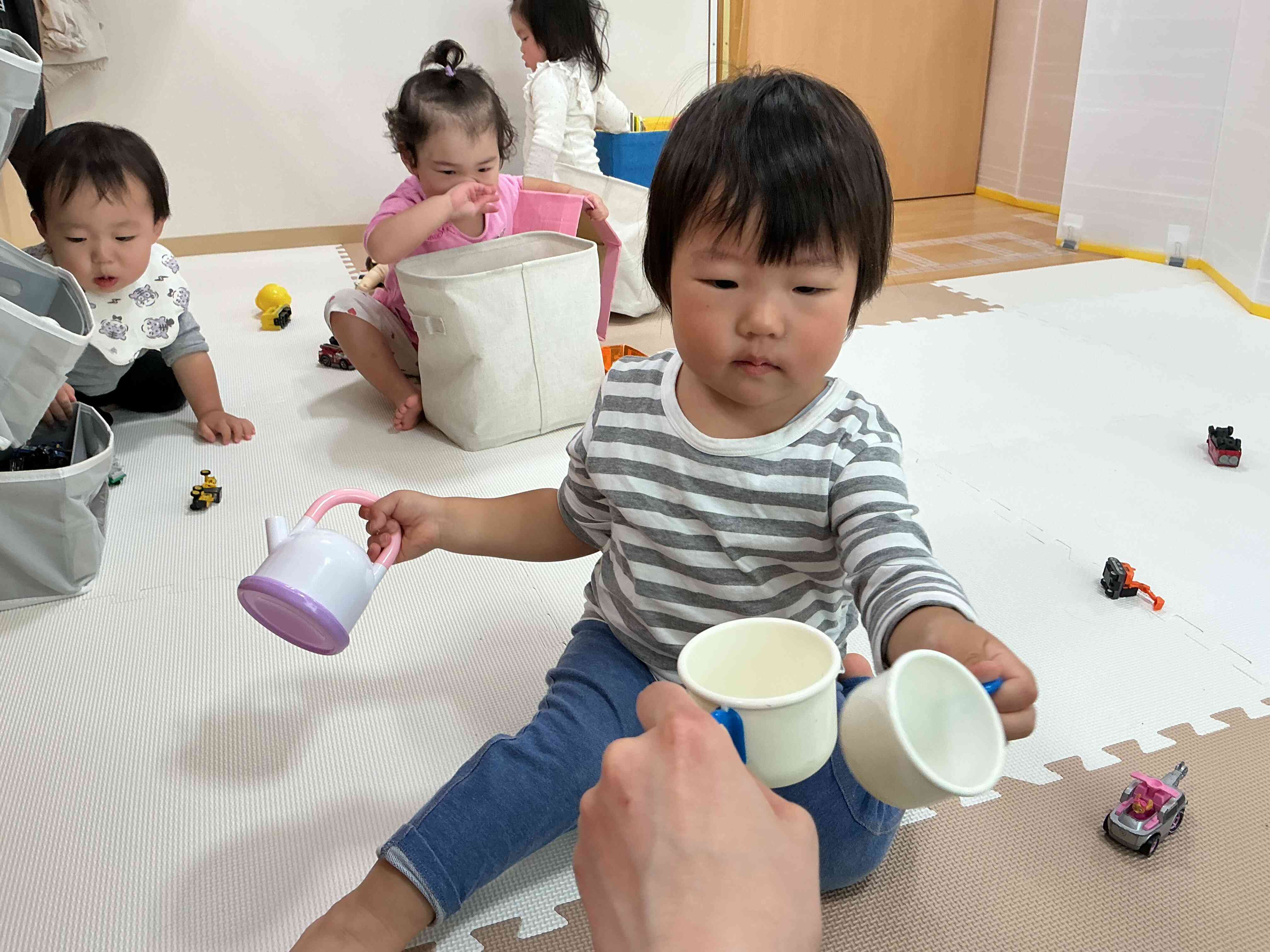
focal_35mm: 29
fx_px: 1064
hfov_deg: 61.7
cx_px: 635
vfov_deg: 48.2
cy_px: 476
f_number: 1.8
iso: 64
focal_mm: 3
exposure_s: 1/120
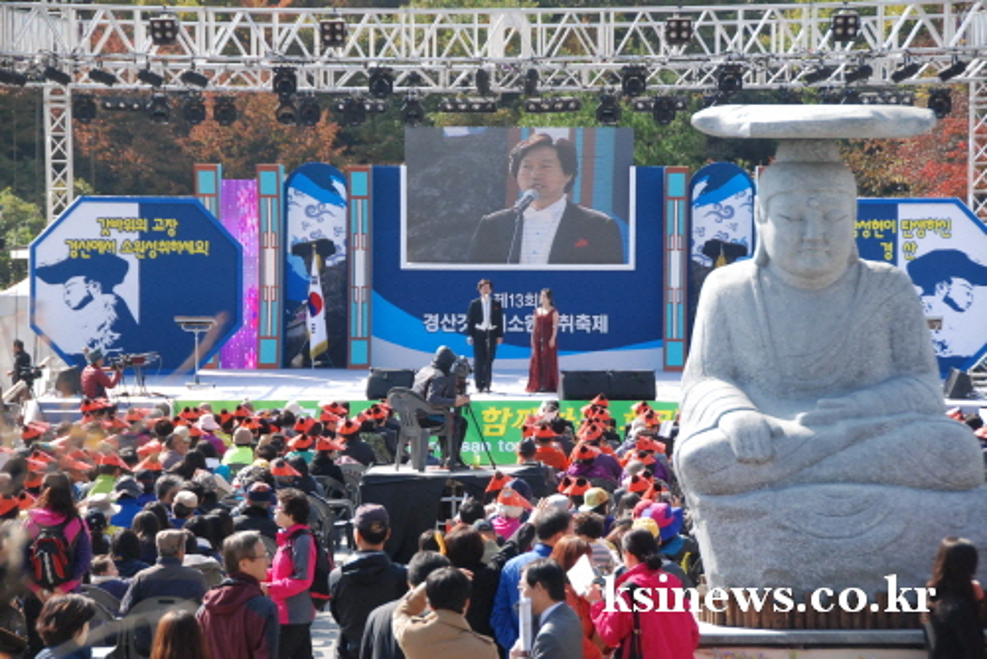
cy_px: 330
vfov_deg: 9.6
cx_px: 494
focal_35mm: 142
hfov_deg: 14.4
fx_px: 3909
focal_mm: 95
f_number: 7.1
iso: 800
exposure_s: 1/800
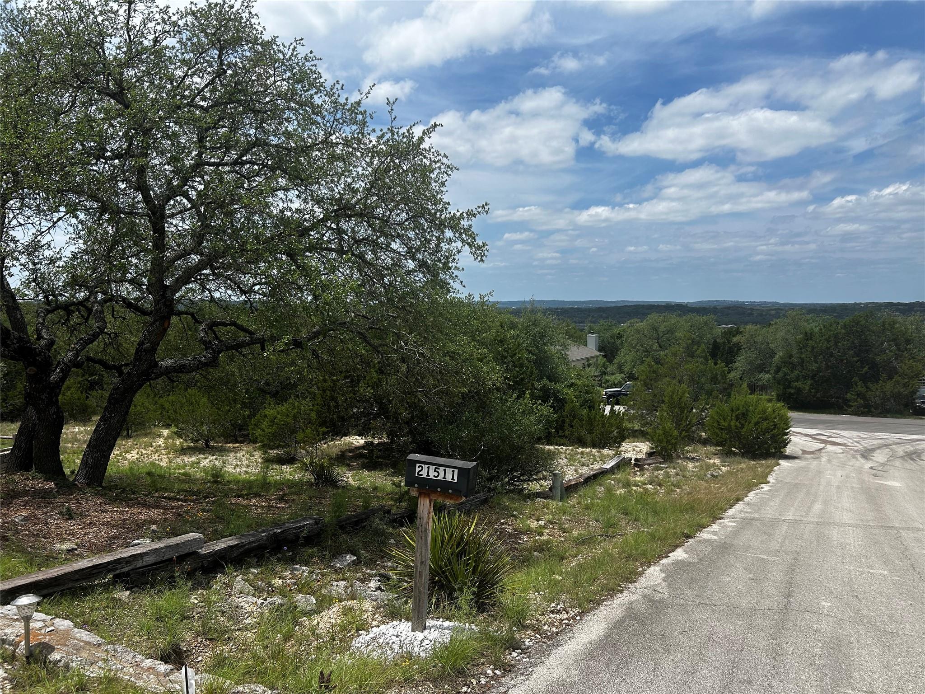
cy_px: 347
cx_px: 462
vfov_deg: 53.1
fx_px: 695
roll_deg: +0.5
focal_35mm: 26
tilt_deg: -3.2
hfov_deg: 67.3
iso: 50
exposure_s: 1/5587
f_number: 1.5
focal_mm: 5.7
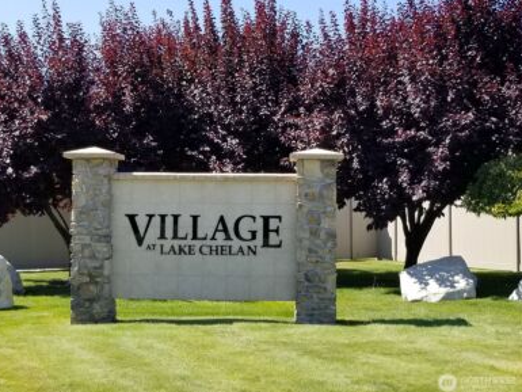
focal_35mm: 27
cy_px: 193
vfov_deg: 51.4
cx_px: 255
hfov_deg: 65.3
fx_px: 407
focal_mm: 4.25
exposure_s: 1/1412
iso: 50
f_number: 1.7
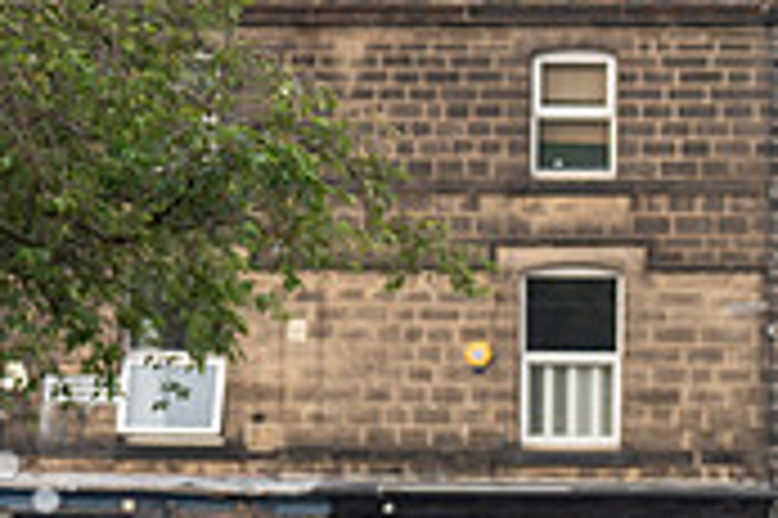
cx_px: 459
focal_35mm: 265
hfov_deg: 7.8
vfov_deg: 5.2
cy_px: 561
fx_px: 5721
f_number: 3.5
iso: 500
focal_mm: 79
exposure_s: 1/1000
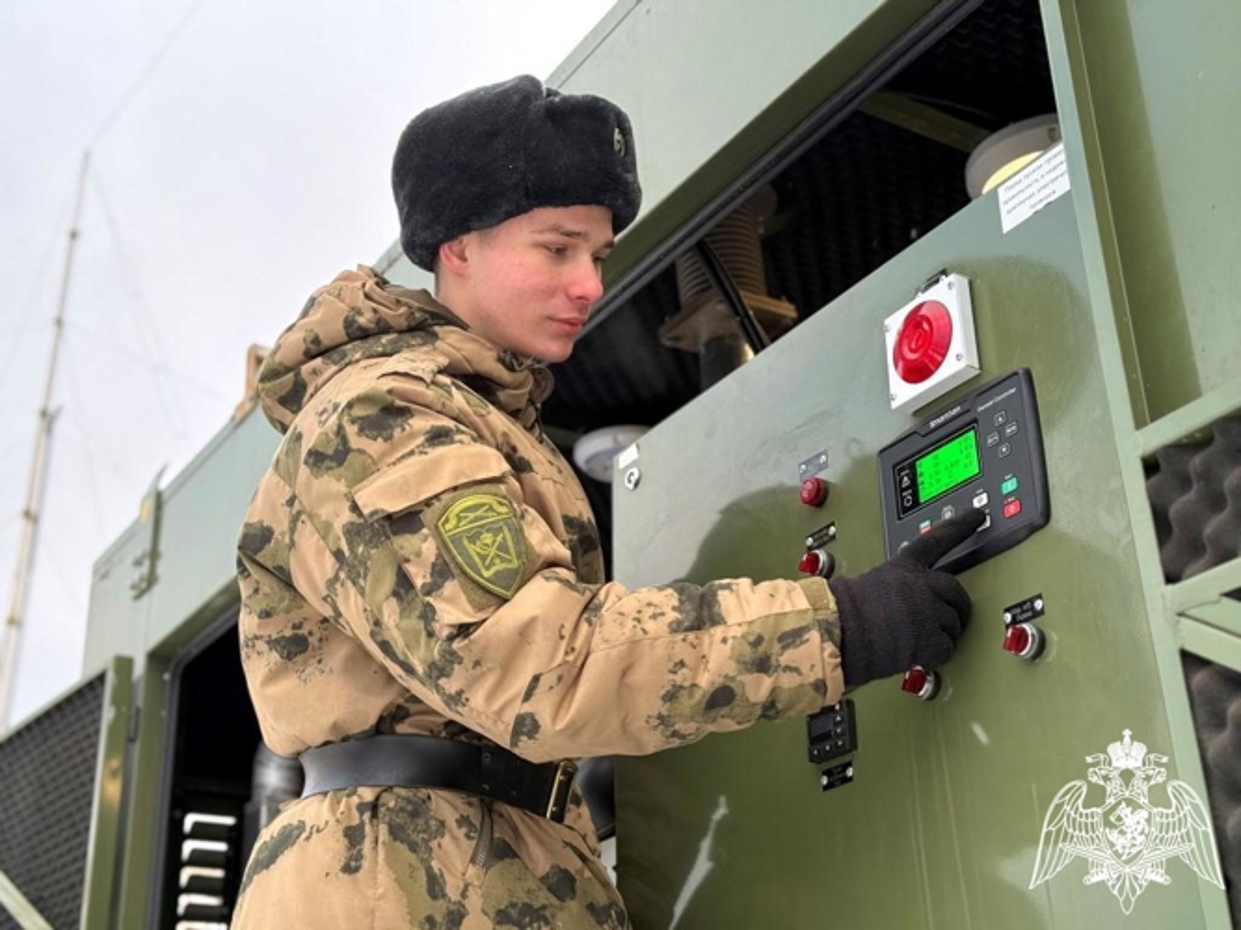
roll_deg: +2.6
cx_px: 620
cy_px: 465
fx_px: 1721
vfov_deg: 30.3
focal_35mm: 48
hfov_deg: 39.7
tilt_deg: +25.7
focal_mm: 6.76
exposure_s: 1/250
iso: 64
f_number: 1.78
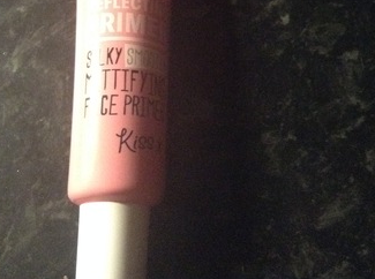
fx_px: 659
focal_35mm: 61
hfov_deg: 31.7
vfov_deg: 23.7
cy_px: 68
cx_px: 204
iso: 640
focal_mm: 3.3
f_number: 2.4
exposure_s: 1/15
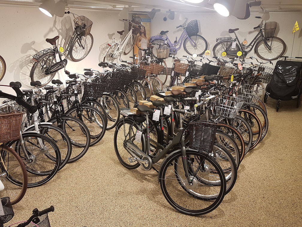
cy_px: 114
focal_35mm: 26
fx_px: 227
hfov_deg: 67.3
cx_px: 151
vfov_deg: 53.1
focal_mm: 4.2
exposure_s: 1/50
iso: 64
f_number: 1.7
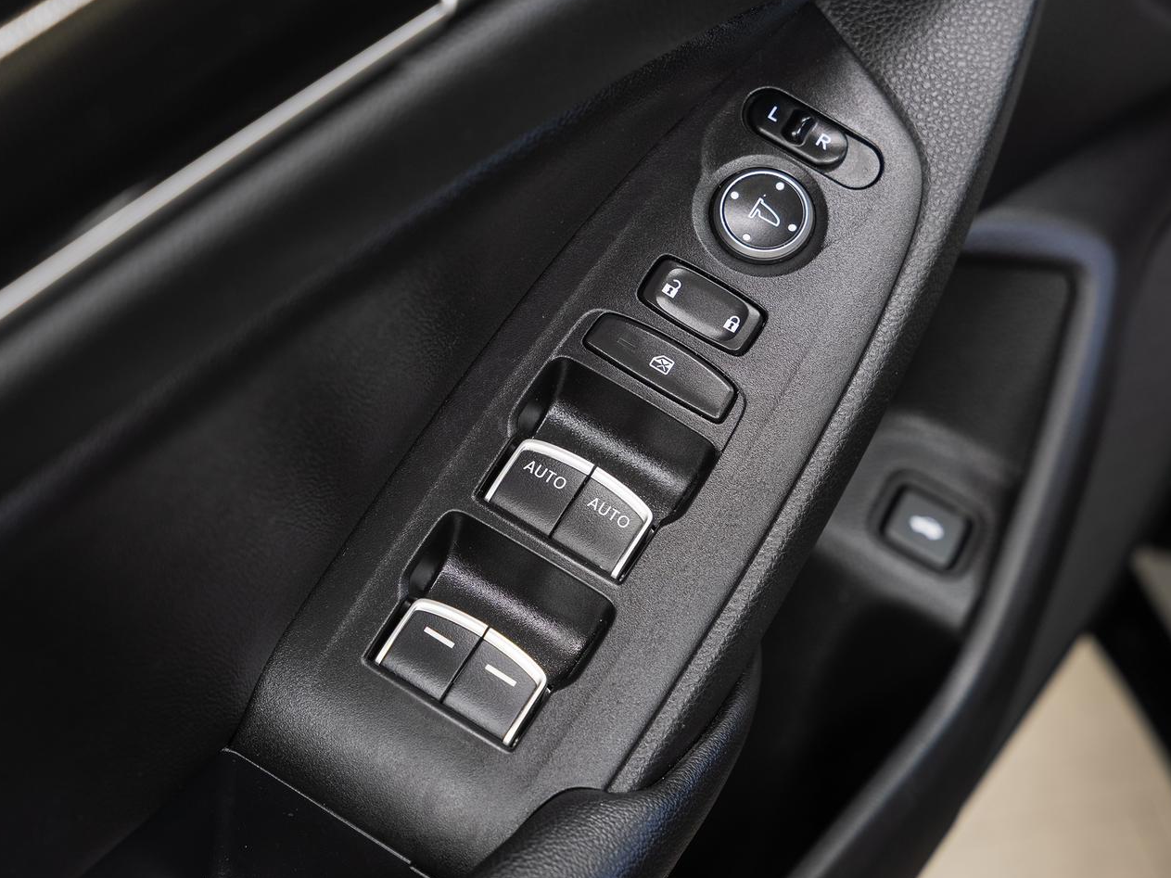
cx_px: 607
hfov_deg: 23.0
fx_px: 2875
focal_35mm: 85
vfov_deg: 17.4
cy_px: 466
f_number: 5.6
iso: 100
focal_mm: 70
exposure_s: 1/1.25
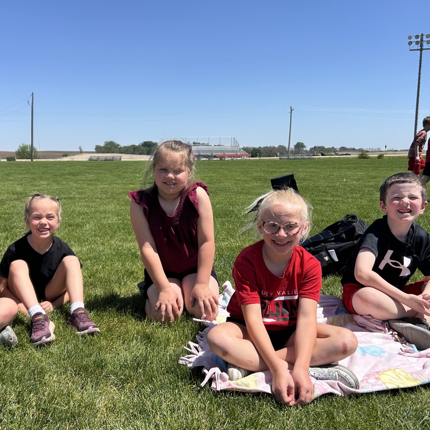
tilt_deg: -10.7
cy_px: 215
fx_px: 436
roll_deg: +0.6
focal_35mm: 31
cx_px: 180
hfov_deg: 52.3
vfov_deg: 52.5
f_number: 1.5
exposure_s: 1/3968
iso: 50
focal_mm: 5.7
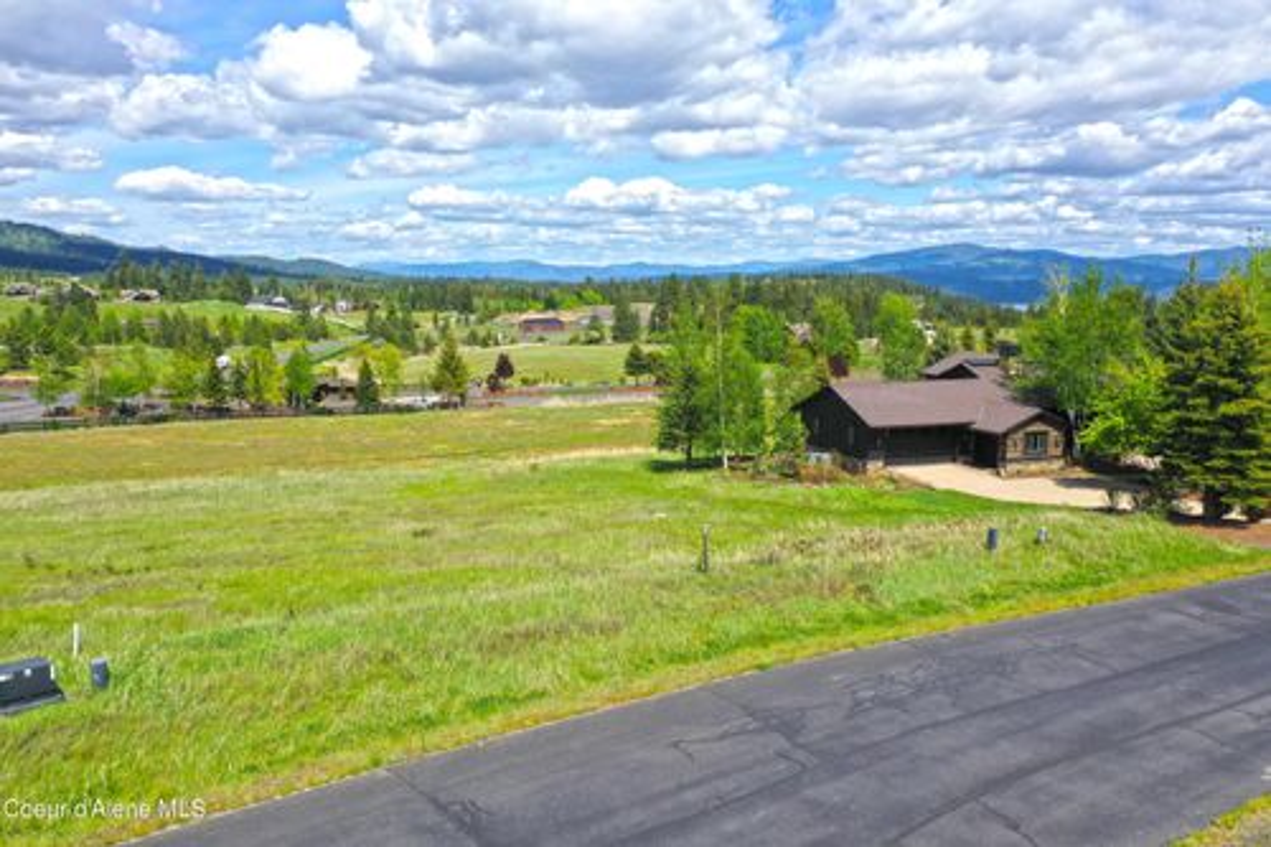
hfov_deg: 65.5
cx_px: 636
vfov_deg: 46.4
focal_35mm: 28
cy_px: 424
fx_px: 988
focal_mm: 10.26
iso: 100
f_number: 6.3
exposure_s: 1/500
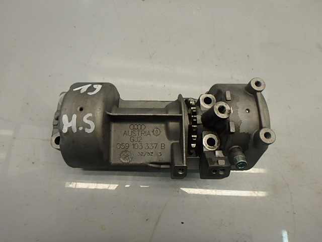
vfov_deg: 63.4
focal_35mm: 21
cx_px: 161
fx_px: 195
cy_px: 121
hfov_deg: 79.0
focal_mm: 3.7
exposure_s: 1/60
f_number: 3.5
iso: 125
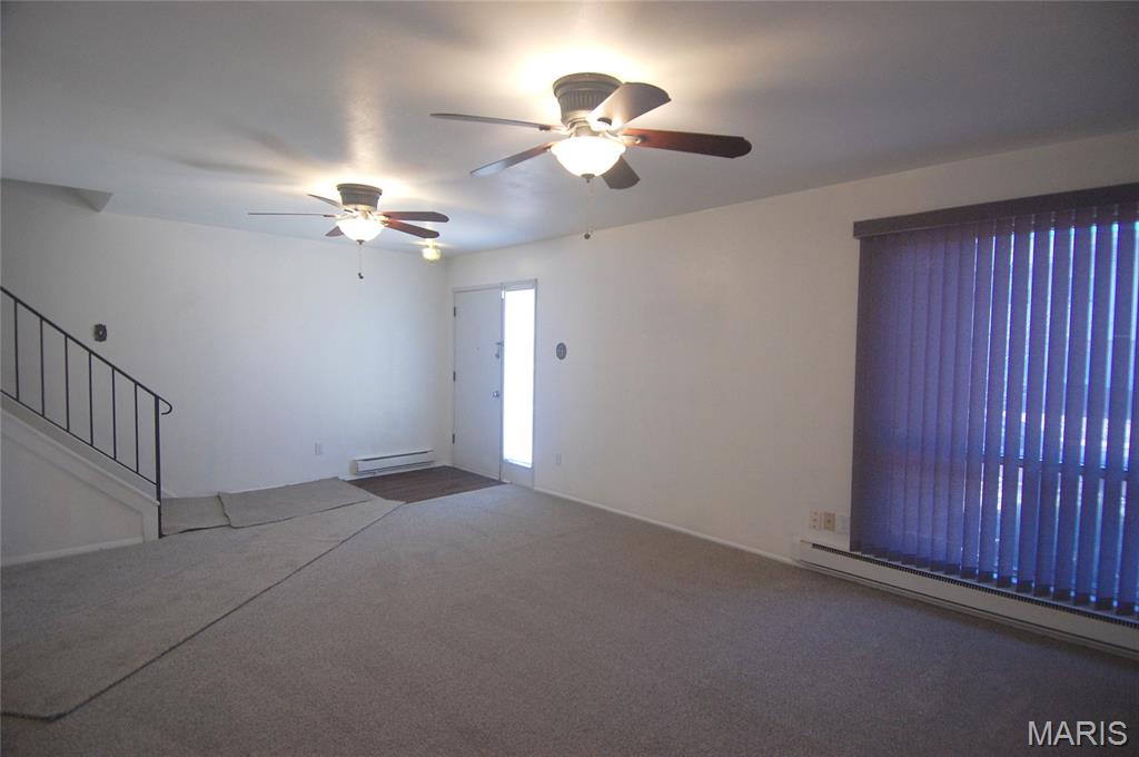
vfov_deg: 67.2
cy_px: 378
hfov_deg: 90.1
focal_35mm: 18
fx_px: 569
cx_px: 570
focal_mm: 12
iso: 800
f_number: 4
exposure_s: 1/25
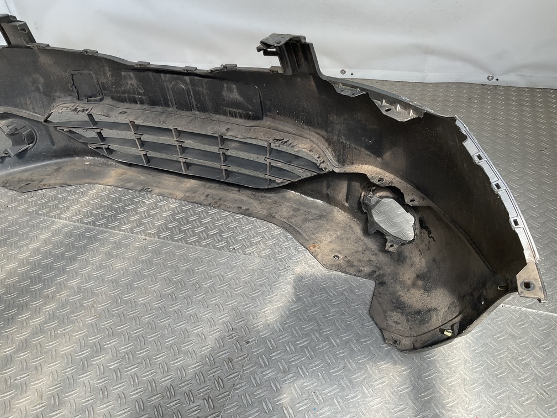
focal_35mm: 29
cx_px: 278
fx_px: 467
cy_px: 209
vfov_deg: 48.2
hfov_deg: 61.7
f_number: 1.8
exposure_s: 1/333
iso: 16
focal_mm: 3
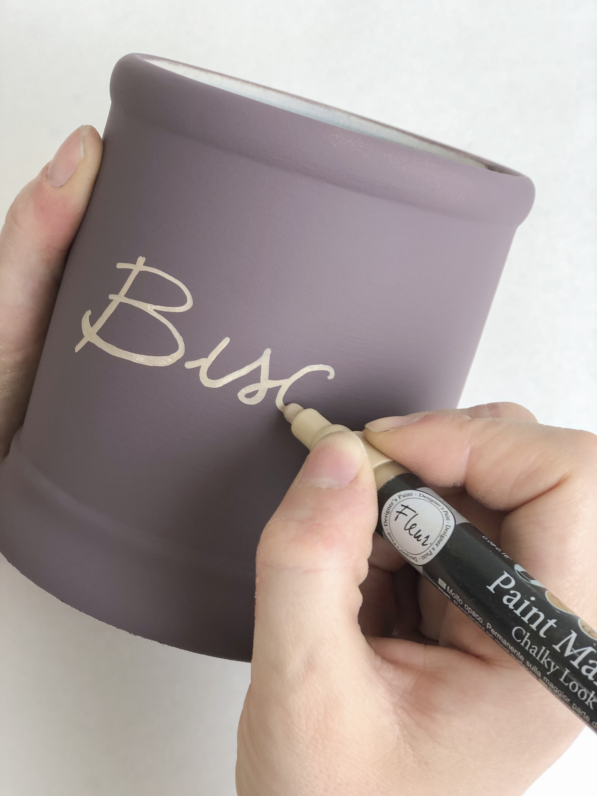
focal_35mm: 57
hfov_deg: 25.7
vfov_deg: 33.8
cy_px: 398
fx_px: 1311
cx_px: 298
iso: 25
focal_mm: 6.6
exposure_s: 1/50
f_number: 2.8
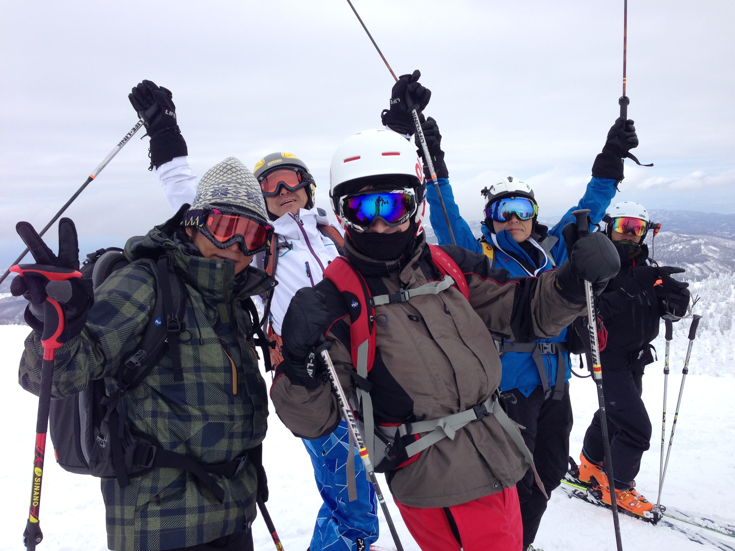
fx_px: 701
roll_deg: +1.7
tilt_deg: -6.1
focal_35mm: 33
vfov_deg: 42.9
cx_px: 368
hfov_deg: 55.4
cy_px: 276
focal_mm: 4.12
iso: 50
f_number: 2.4
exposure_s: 1/919
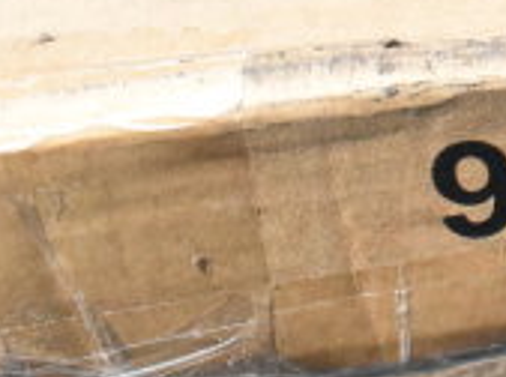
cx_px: 853
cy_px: -10
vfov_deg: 15.4
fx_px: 1371
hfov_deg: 17.7
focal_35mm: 94
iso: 6400
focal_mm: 18
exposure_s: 1/1600
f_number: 20
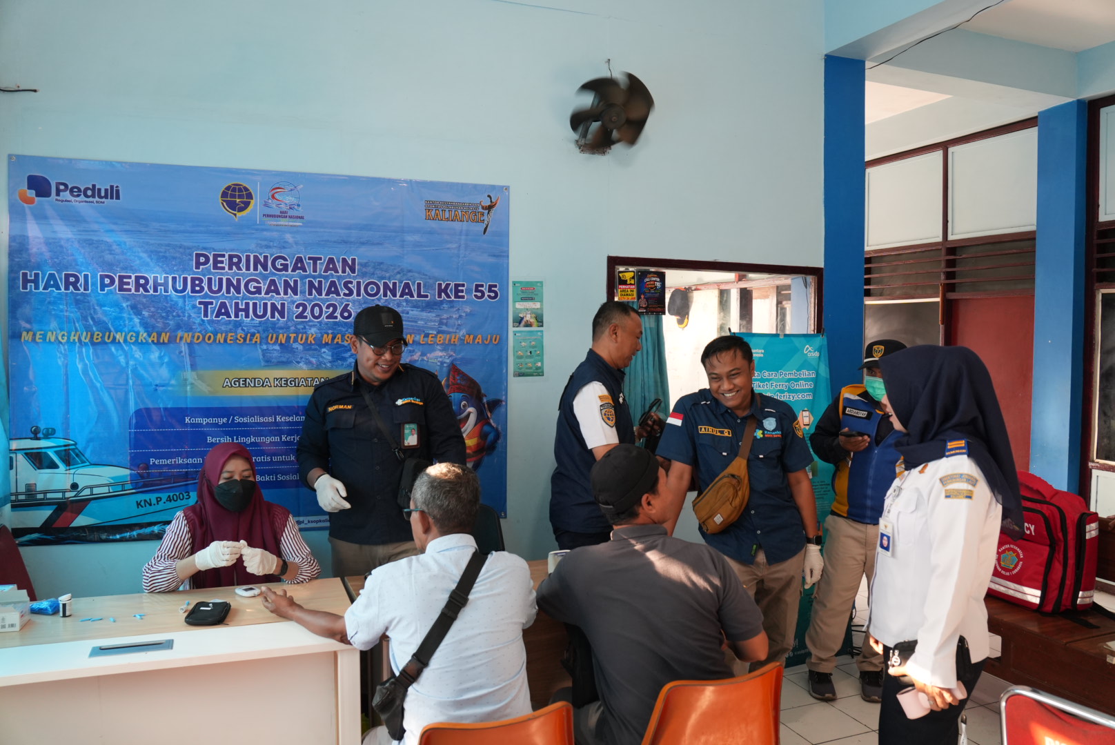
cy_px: 372
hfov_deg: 70.4
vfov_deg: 50.5
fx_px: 790
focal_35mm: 26
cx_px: 558
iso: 640
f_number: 4
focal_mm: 17
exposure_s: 1/160
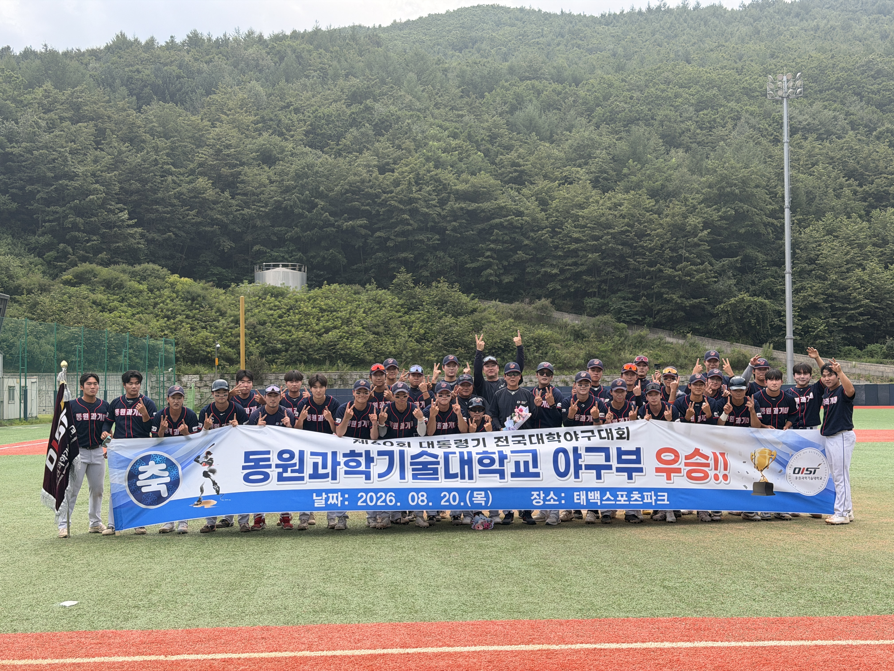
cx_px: 447
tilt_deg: +2.6
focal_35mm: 48
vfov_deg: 30.3
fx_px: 1240
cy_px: 336
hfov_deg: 39.7
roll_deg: +0.8
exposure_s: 1/2088
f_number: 1.78
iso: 64
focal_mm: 6.76
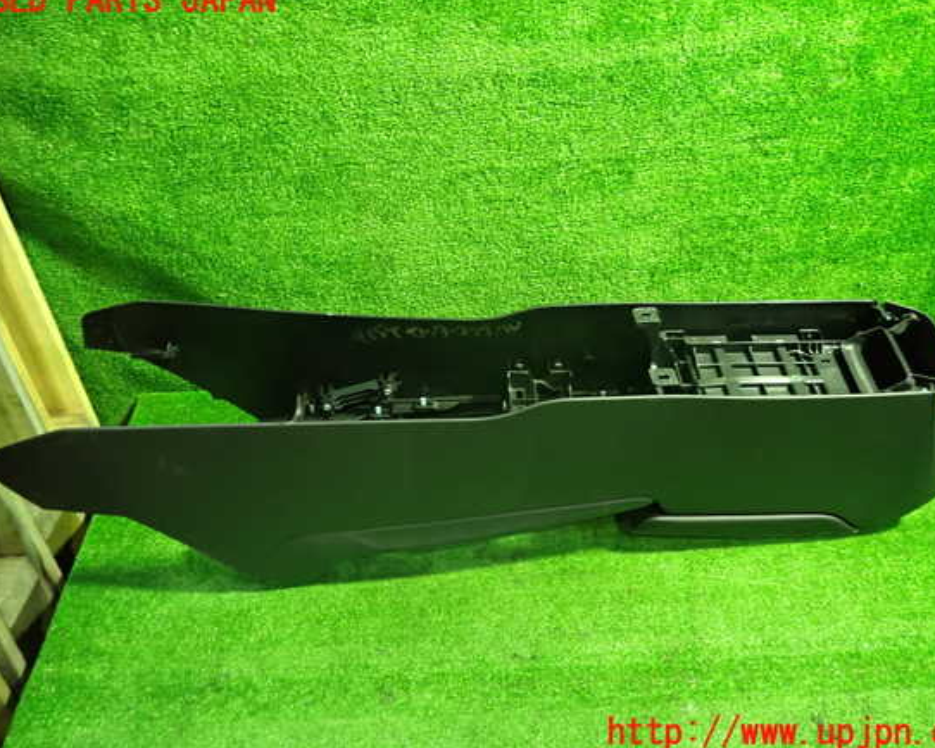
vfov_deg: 53.2
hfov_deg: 64.0
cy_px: 367
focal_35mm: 27
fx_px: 747
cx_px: 480
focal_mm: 4.5
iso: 640
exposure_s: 1/30
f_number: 2
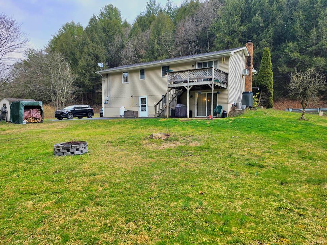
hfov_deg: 71.6
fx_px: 227
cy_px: 125
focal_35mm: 24
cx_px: 166
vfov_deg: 56.8
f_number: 1.7
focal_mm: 6.3
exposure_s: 1/182
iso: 50
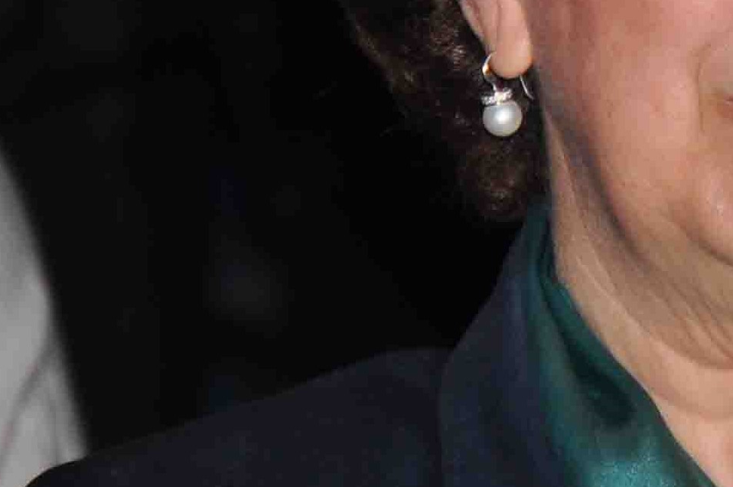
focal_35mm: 491
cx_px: 837
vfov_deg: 2.8
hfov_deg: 4.2
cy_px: 40
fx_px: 9975
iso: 400
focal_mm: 105
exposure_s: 1/200
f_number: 5.6
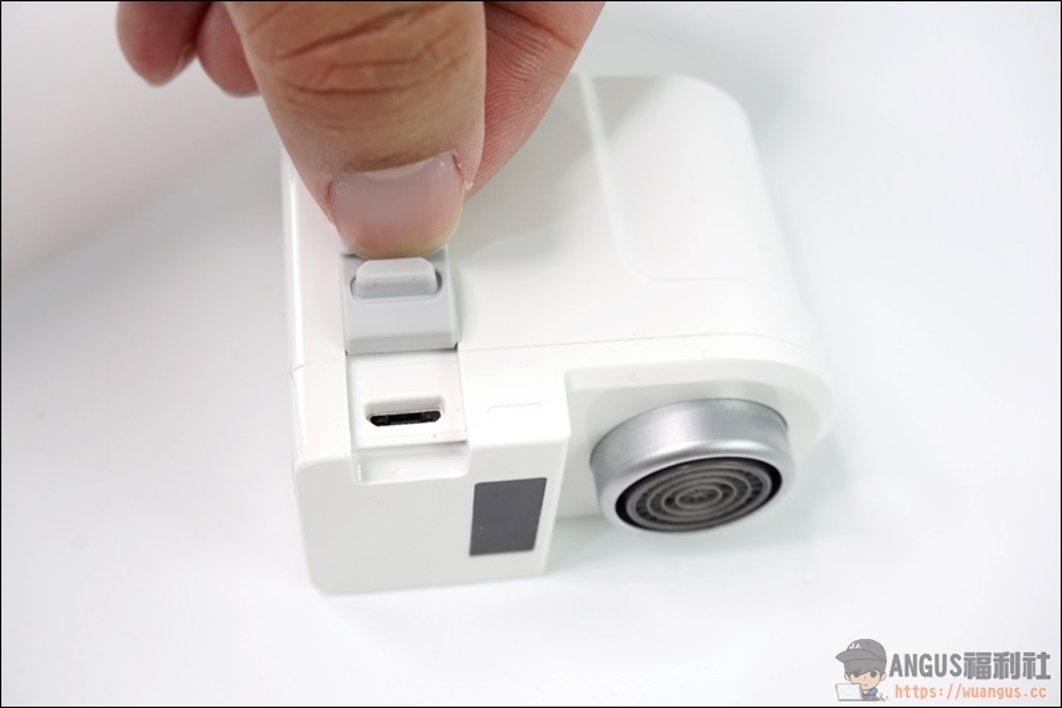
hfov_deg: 45.0
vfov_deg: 30.8
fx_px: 1283
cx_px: 531
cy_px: 354
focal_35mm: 44
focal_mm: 29
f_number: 8
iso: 400
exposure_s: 1/25
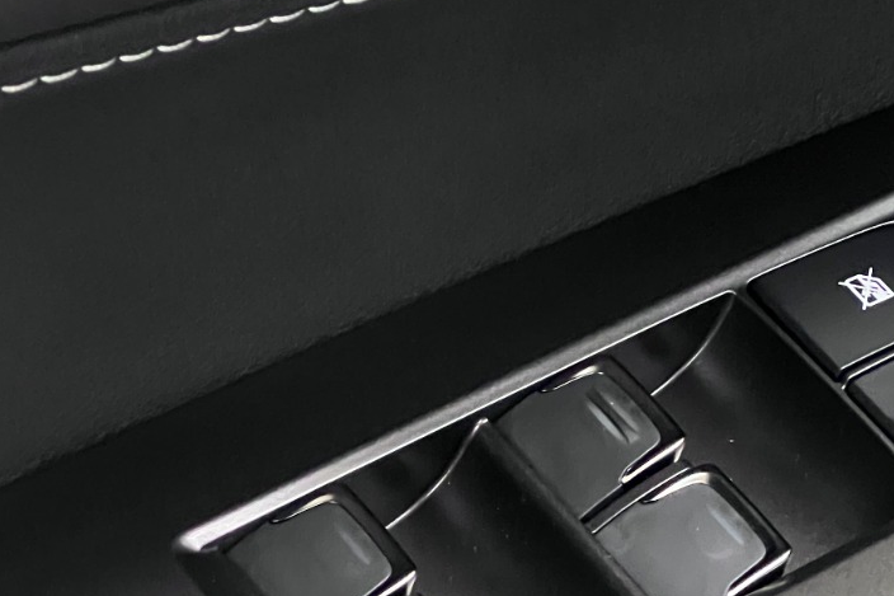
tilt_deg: -45.8
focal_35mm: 182
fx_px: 4518
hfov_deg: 11.3
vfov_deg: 7.5
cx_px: 726
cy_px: 255
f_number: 2.8
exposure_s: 1/60
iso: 800
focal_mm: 9
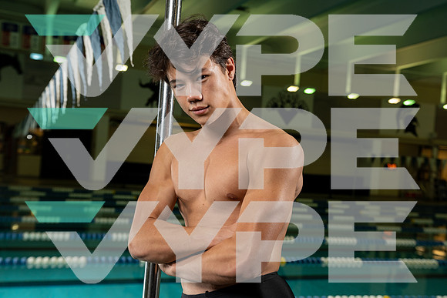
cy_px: 149
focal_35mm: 46
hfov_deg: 42.7
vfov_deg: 29.3
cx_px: 224
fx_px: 571
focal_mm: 46
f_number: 4.5
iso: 640
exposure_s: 1/250
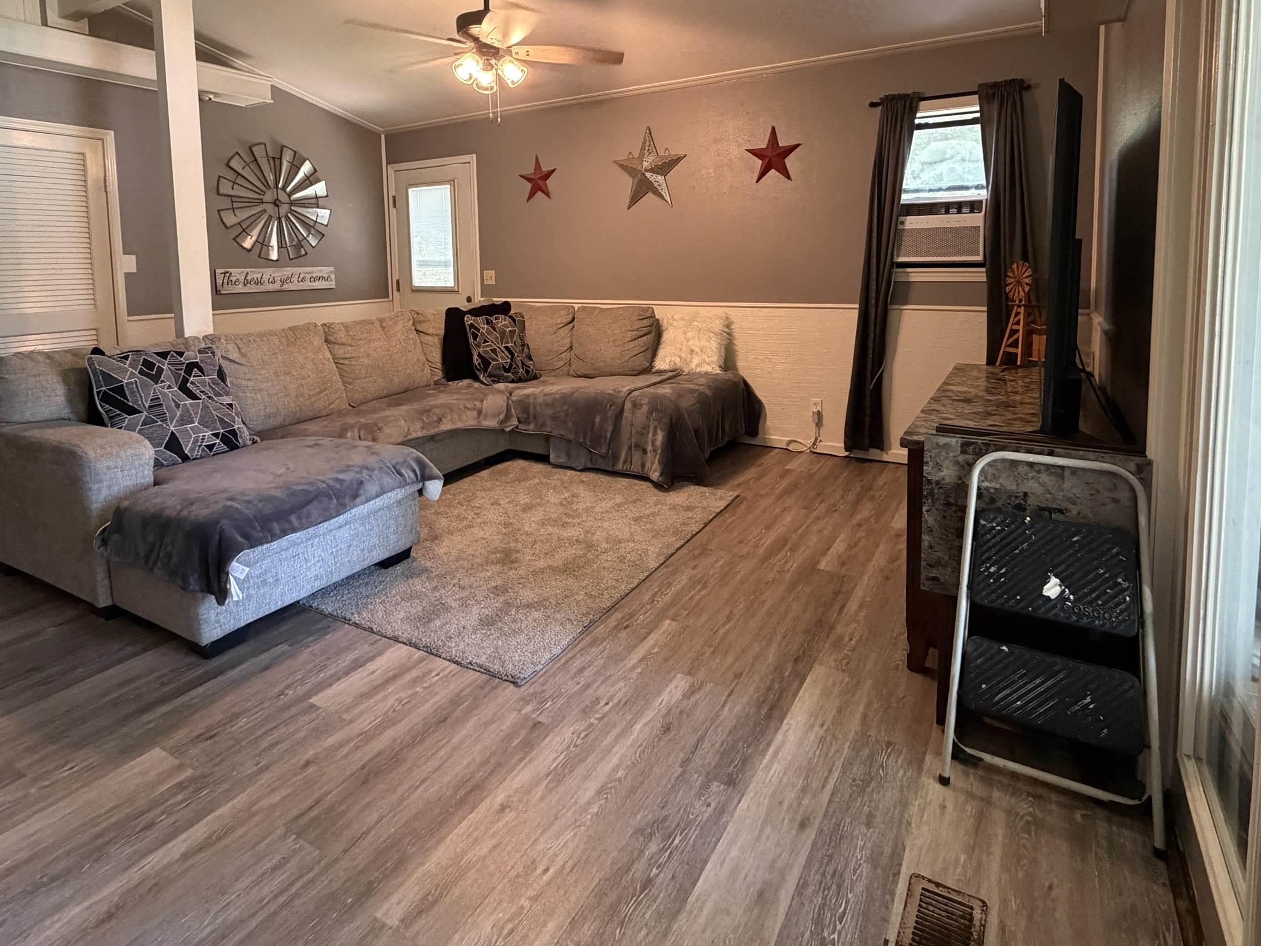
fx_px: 692
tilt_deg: -4.5
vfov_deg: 66.9
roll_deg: +0.9
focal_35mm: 19
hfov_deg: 84.6
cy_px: 317
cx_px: 658
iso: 500
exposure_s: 1/60
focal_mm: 2.22
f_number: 2.2
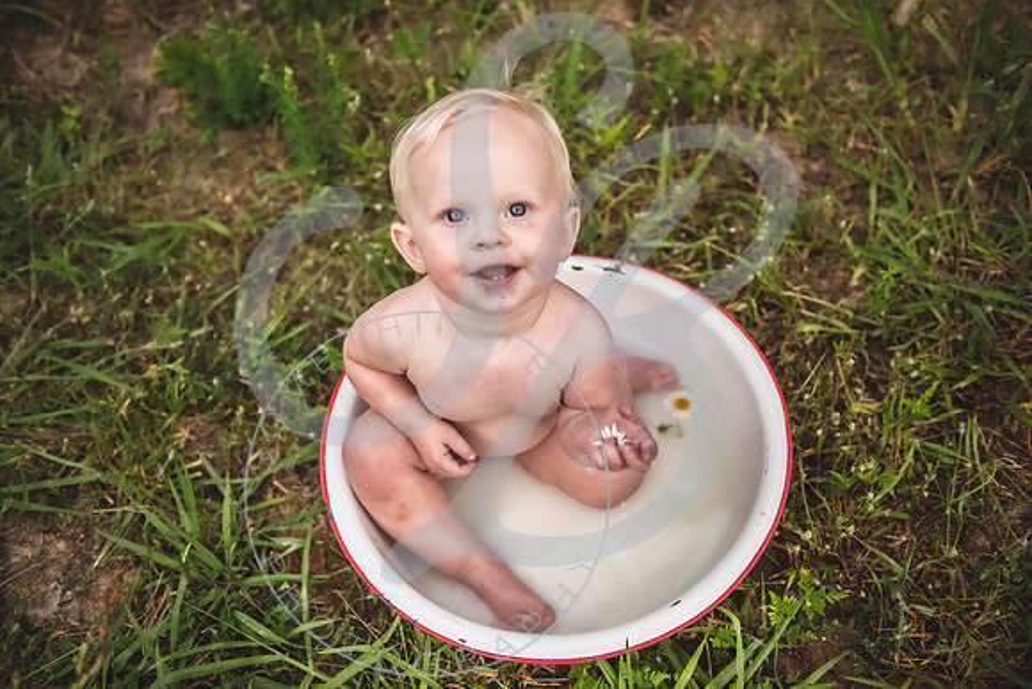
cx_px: 516
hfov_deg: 50.7
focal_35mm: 38
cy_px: 344
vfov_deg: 35.1
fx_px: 1090
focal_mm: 38
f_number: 2.8
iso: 100
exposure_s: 1/320
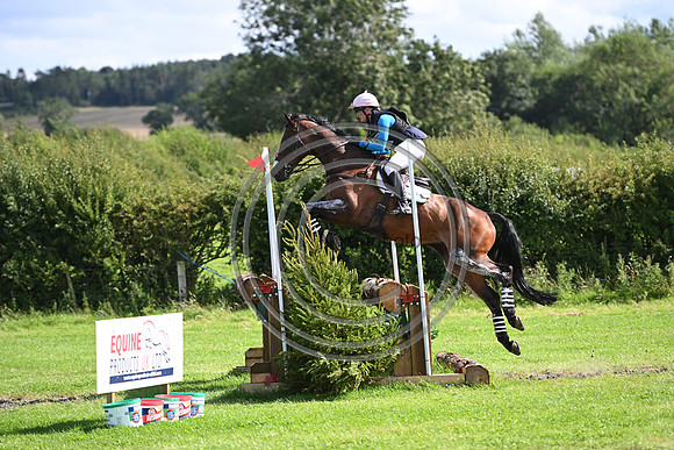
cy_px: 225
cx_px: 337
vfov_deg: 8.6
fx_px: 2996
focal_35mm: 160
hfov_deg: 12.8
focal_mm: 160
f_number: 3.5
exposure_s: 1/1250
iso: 220
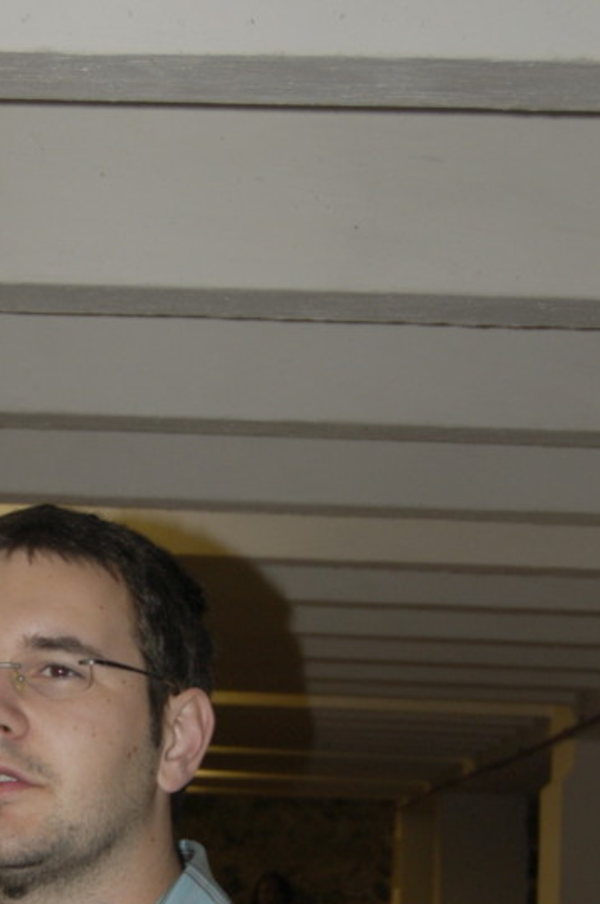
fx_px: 2006
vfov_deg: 24.8
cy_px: 766
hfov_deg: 16.8
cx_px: 79
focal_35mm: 80
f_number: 4.2
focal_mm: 28
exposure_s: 1/60
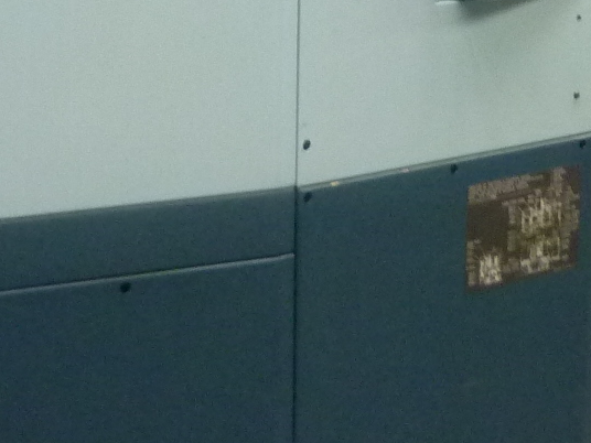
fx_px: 2151
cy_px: -102
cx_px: 377
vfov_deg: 11.5
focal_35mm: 126
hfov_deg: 15.6
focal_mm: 5.5
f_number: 2.8
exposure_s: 1/30
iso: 320
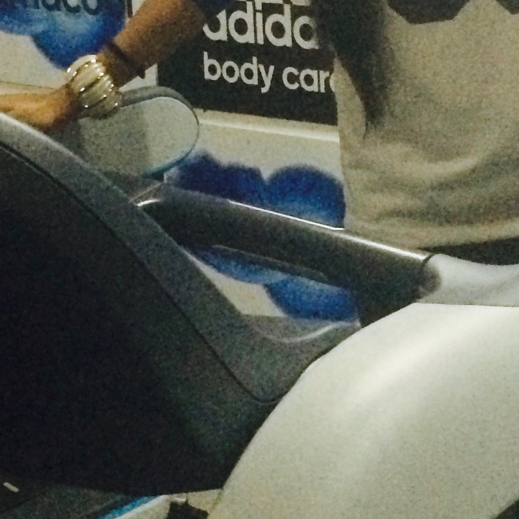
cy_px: 101
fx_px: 1781
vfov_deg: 16.5
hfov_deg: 16.6
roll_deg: +3.3
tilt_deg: -15.8
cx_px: 298
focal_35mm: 105
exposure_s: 1/17
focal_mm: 4.15
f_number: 2.2
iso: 500
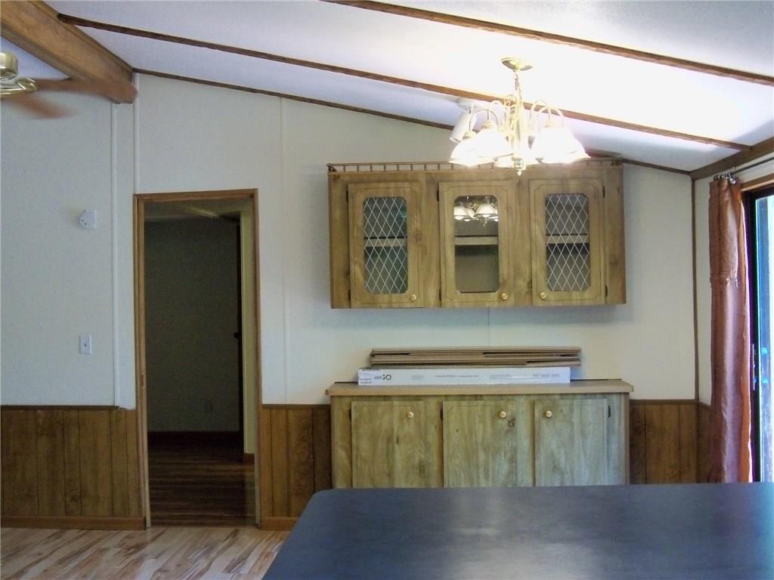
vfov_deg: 34.3
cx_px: 387
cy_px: 290
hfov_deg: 44.8
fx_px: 939
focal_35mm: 42
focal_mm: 7.5
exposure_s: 1/40
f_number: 3.7
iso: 800
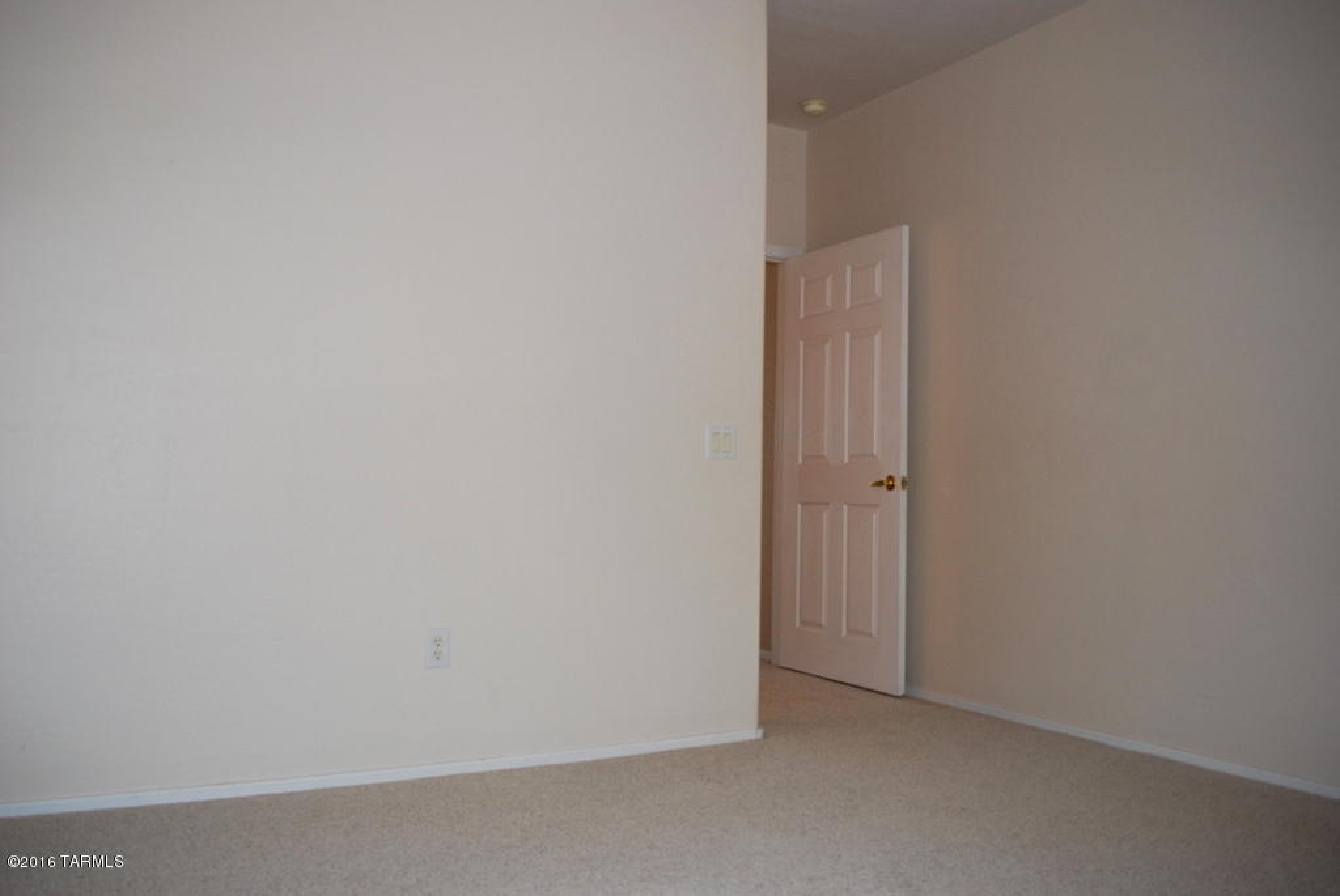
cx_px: 670
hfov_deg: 67.3
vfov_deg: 48.0
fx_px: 1006
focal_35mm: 27
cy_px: 448
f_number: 3.5
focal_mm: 18
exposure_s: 1/60
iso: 200
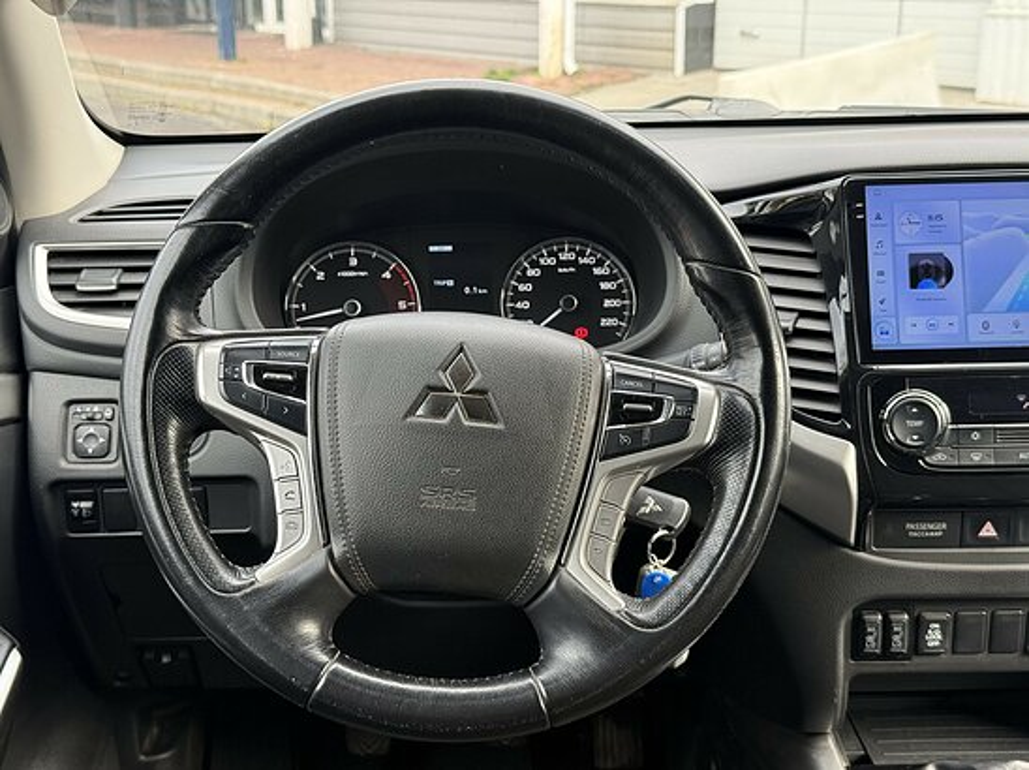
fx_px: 1426
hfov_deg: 39.7
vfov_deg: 30.2
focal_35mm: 48
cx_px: 514
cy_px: 385
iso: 80
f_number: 1.78
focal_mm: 6.76
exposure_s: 1/175
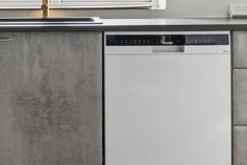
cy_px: -13
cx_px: 78
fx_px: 487
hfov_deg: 28.2
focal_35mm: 71
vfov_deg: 18.5
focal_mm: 14
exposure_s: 1/6
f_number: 8
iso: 200
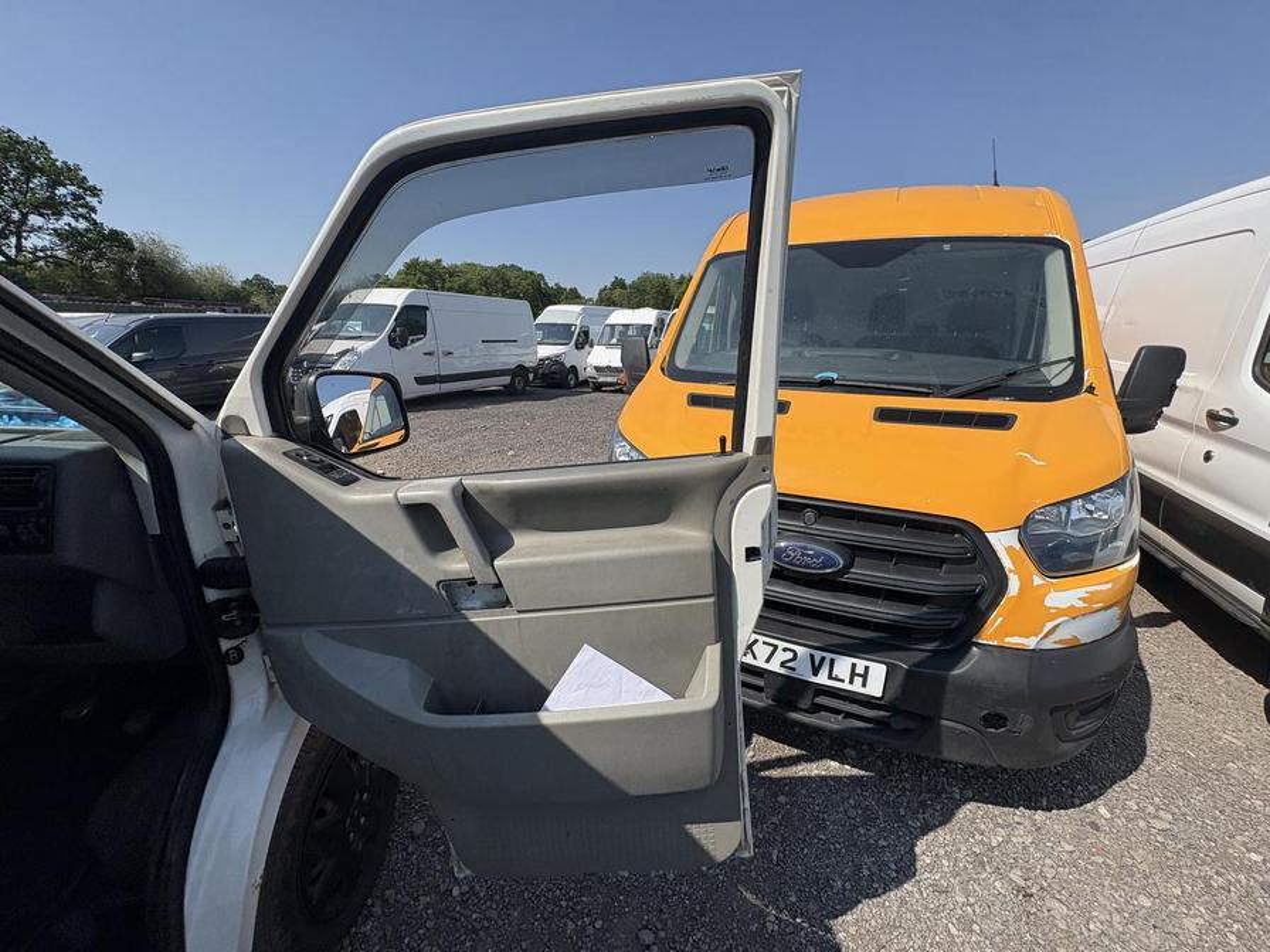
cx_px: 635
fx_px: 514
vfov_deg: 85.7
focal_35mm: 14
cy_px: 476
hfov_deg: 102.1
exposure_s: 1/2028
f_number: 2.2
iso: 50
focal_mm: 2.22
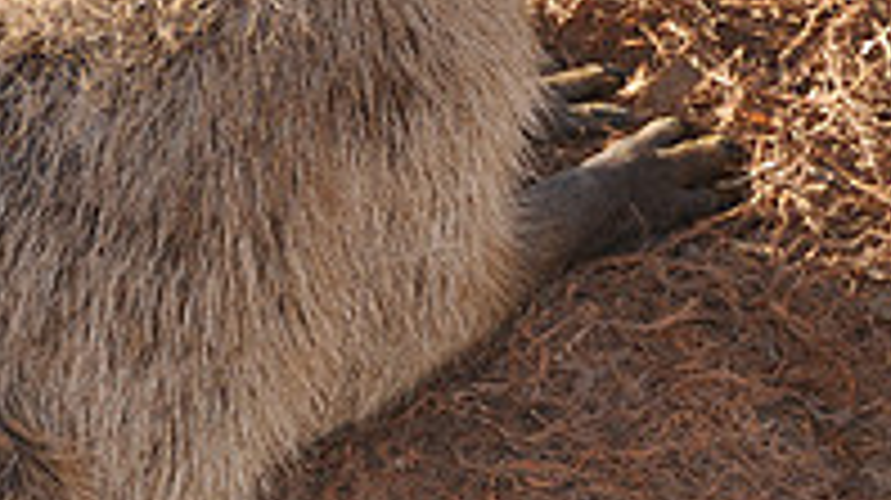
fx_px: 5217
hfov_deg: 9.7
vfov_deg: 5.5
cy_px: 92
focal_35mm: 221
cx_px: 180
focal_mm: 48
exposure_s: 1/125
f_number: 4.8
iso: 450
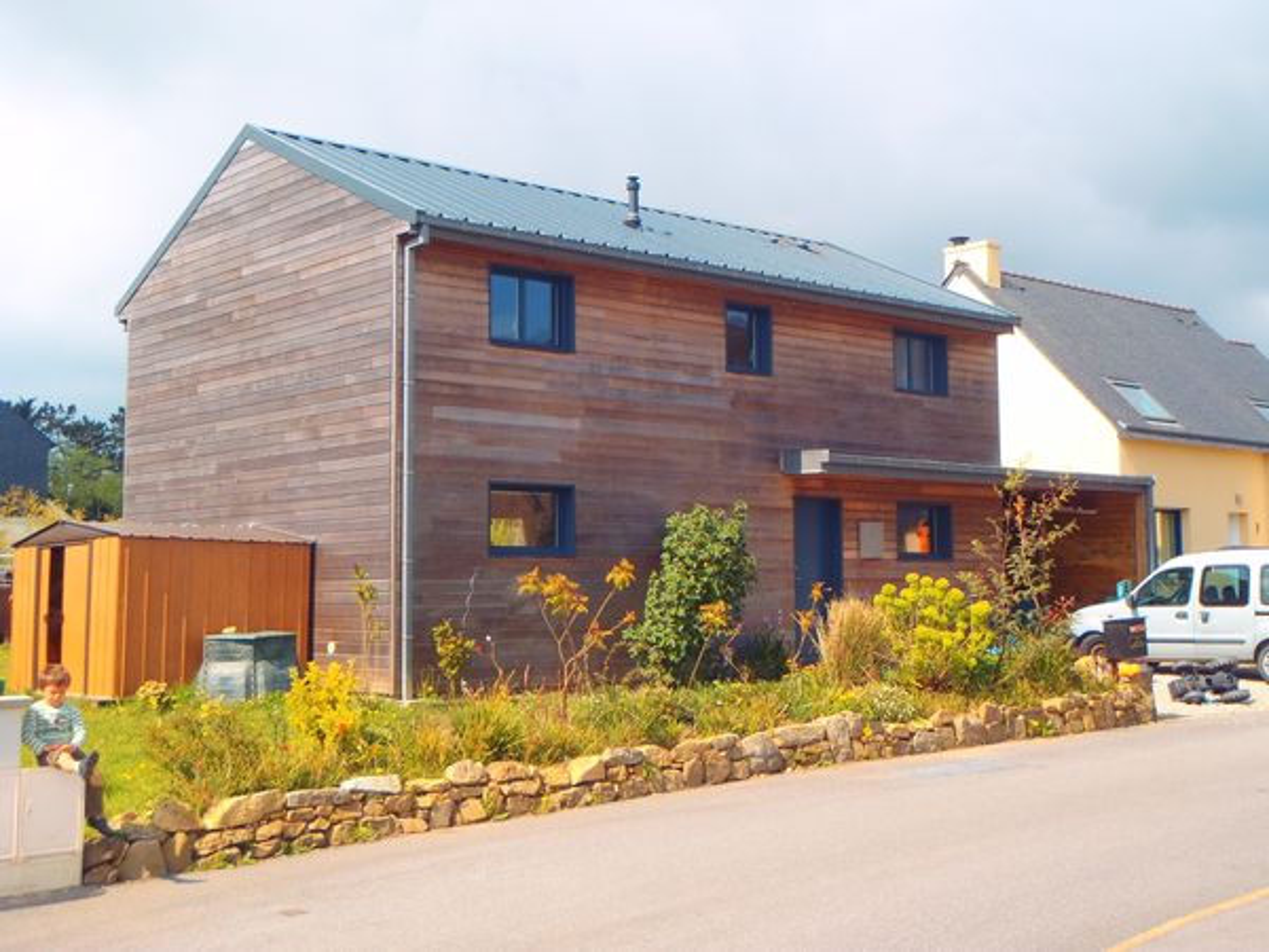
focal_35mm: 42
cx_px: 634
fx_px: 1540
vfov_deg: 34.3
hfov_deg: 44.8
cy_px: 476
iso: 80
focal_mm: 7.57
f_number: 5
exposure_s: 1/200
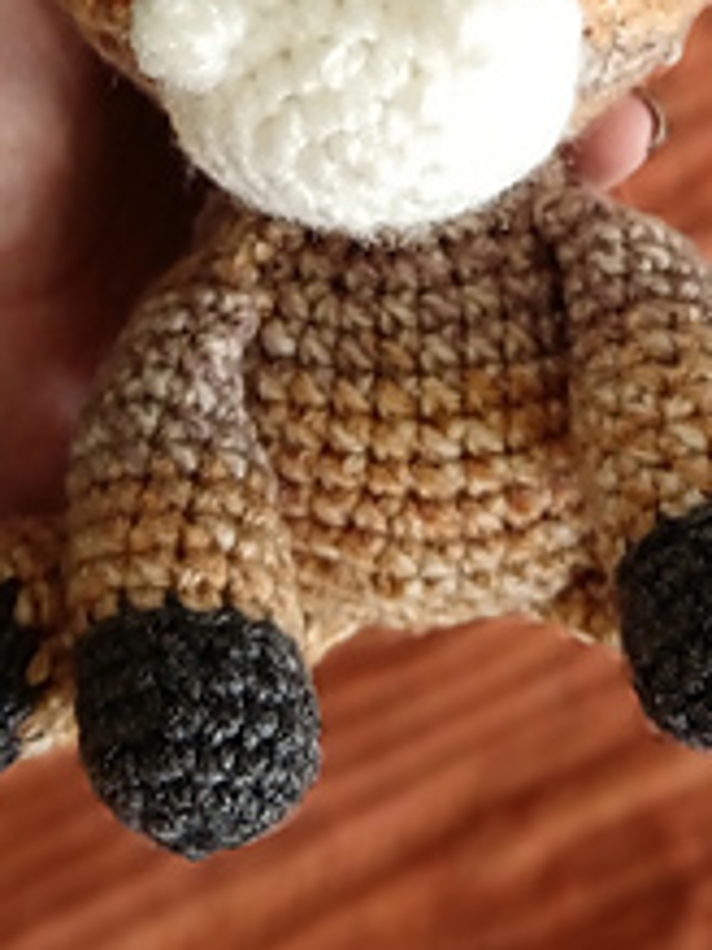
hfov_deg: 18.6
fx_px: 2169
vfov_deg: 23.1
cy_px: -130
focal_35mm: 79
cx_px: 369
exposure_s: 1/50
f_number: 4
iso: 565
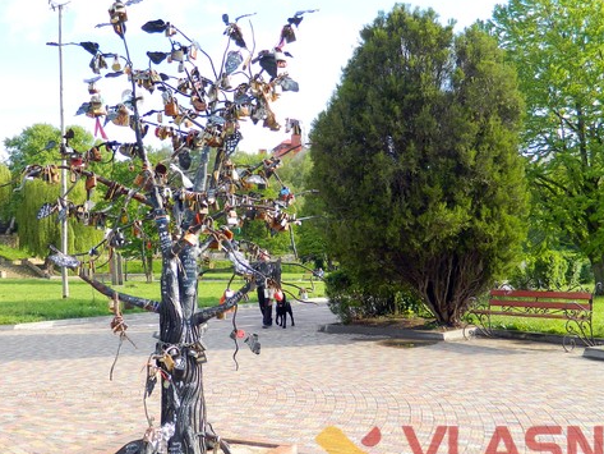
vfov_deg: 38.7
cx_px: 238
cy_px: 236
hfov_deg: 49.8
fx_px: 646
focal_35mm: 37
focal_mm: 4.5
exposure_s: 1/200
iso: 80
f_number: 3.1
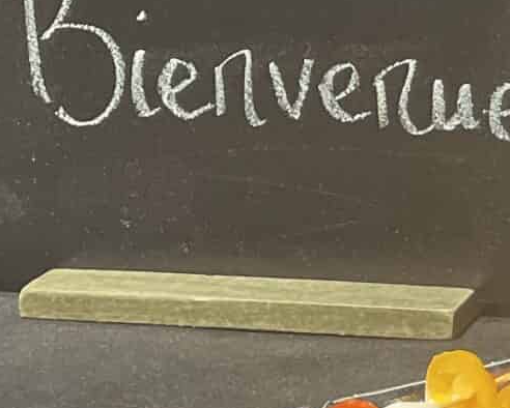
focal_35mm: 132
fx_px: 1993
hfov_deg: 13.6
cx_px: 792
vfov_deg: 10.7
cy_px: -421
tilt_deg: +1.5
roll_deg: +0.1
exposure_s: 1/60
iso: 500
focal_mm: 4.2
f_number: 1.6
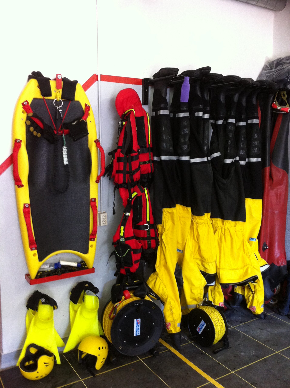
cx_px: 145
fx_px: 392
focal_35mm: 35
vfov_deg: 52.7
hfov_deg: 40.6
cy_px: 194
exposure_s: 1/15
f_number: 2.8
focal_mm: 3.85
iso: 160
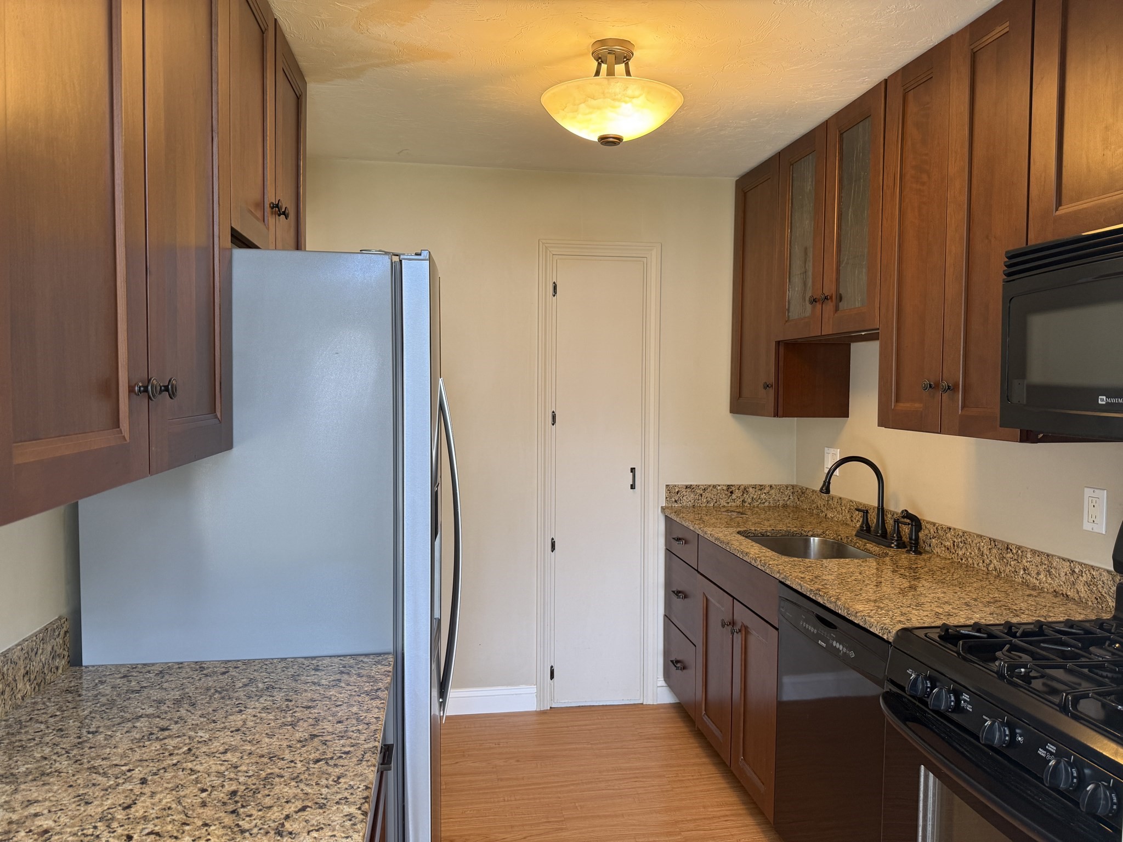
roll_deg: -0.5
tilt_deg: -2.2
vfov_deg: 56.8
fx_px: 779
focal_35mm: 24
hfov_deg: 71.6
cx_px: 562
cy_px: 421
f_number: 1.78
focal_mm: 6.76
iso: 100
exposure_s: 1/60
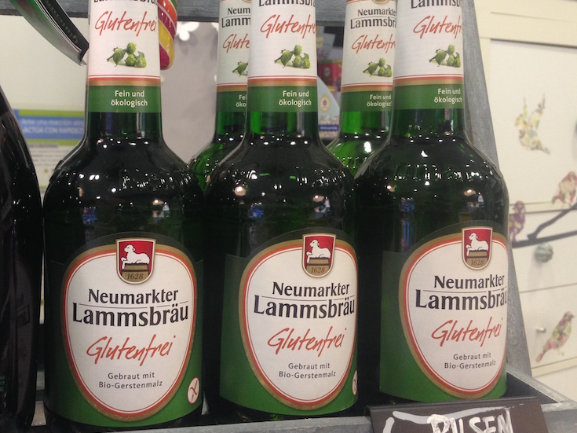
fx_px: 767
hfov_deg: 40.8
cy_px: 169
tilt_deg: -2.4
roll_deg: -0.6
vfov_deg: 31.4
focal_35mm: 46
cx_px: 199
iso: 80
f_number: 2.4
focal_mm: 4.12
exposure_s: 1/20
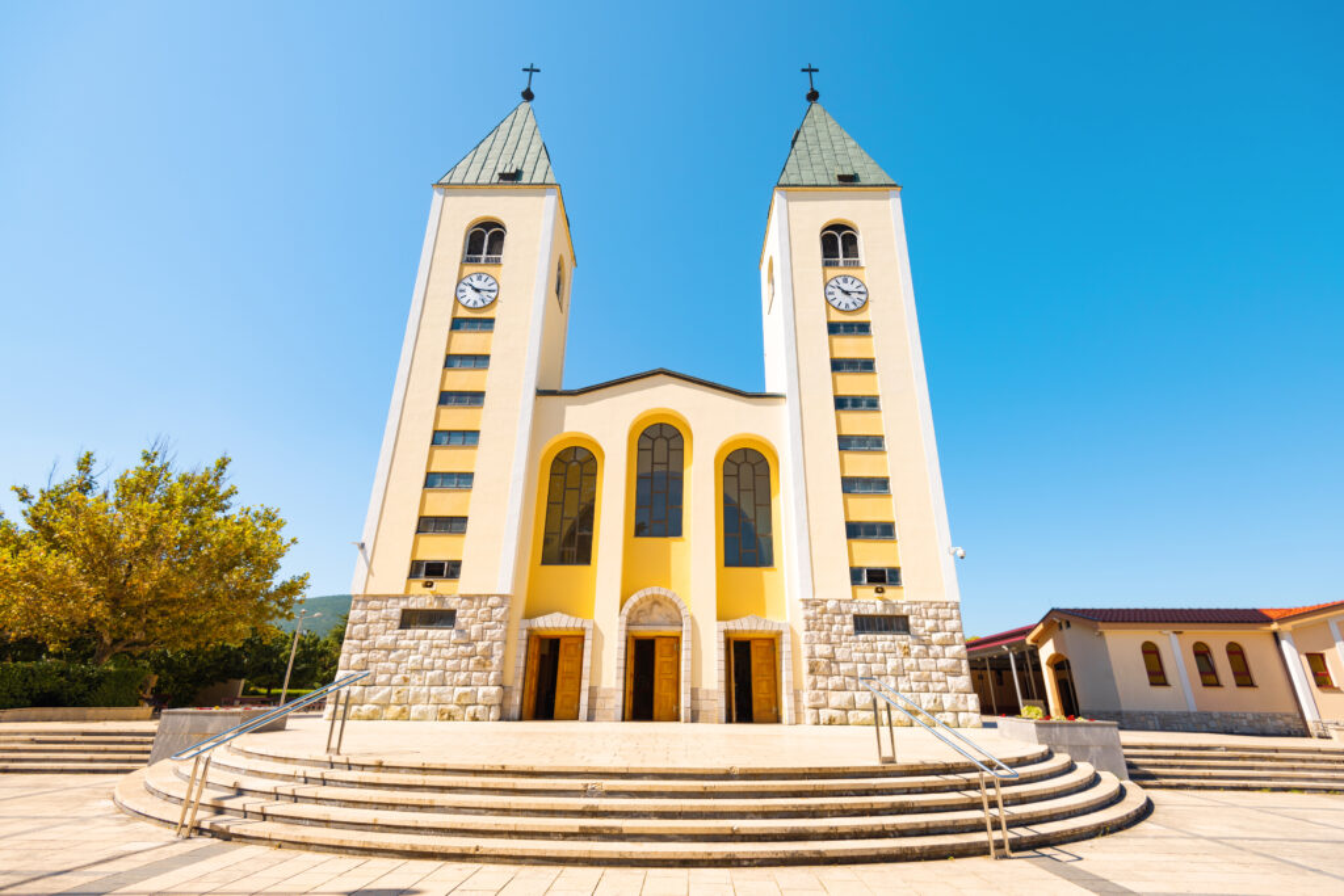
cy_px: 448
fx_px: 597
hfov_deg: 96.7
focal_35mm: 16
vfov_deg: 73.8
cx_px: 672
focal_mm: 16
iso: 100
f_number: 5
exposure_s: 1/1000
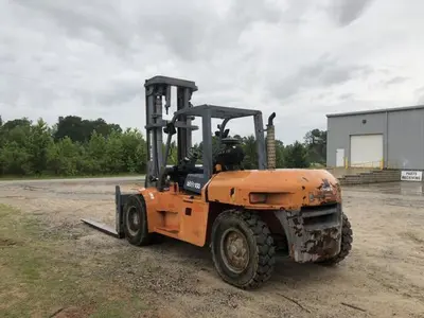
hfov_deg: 63.4
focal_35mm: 28
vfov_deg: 49.7
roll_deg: +0.0
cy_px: 159
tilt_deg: +4.5
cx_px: 212
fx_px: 343
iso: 20
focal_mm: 4
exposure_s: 1/291
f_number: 1.8
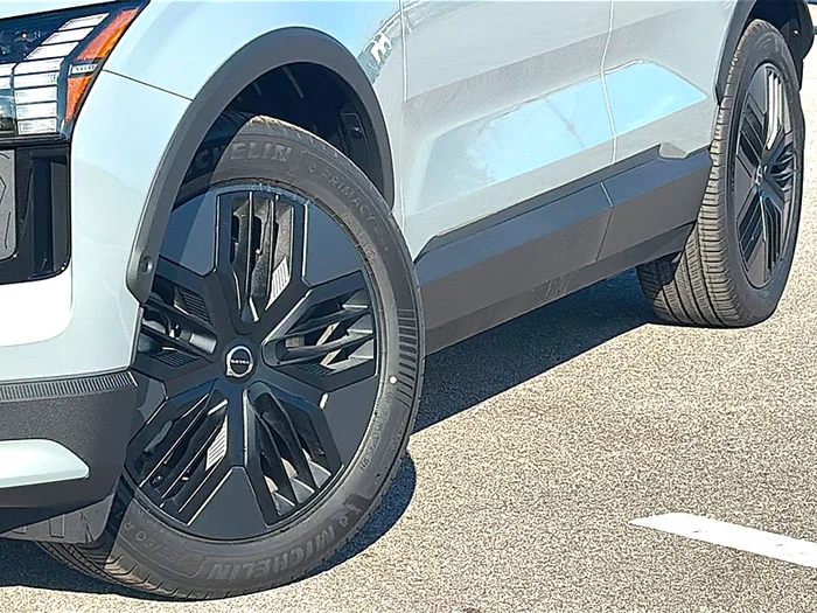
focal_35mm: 100
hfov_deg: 19.6
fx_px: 2360
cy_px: 306
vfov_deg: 14.8
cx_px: 408
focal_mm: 6.86
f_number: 1.78
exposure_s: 1/5051
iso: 100
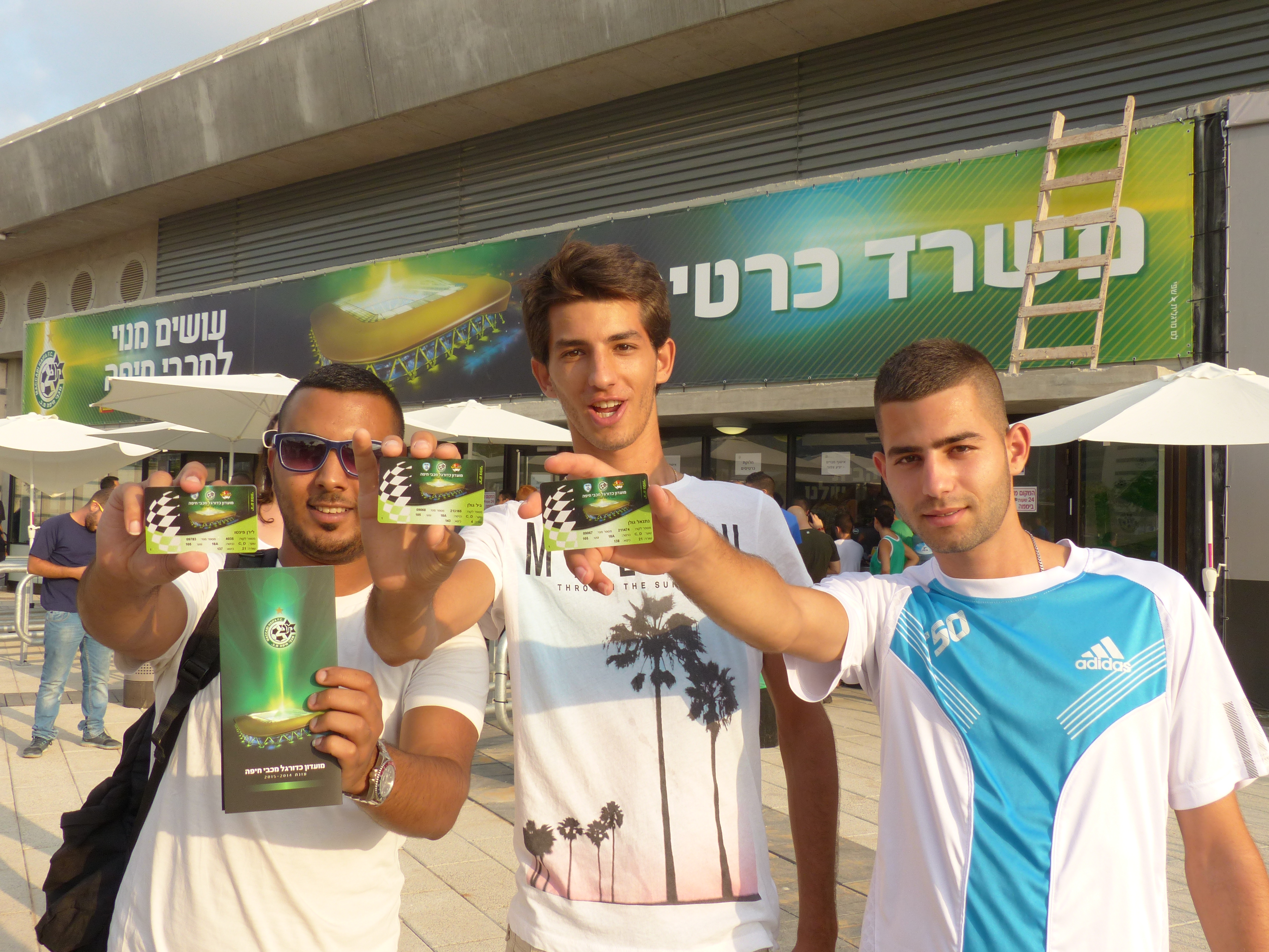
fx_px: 1173
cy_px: 476
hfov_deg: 56.8
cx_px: 634
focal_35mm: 32
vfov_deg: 44.2
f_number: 4
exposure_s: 1/500
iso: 100
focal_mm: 5.8
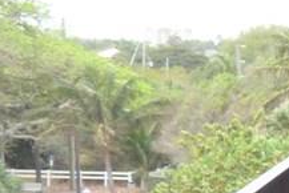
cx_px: 671
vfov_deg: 8.7
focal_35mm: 157
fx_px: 1261
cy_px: 216
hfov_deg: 11.2
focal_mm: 5.53
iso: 160
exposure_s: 1/200
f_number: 3.3
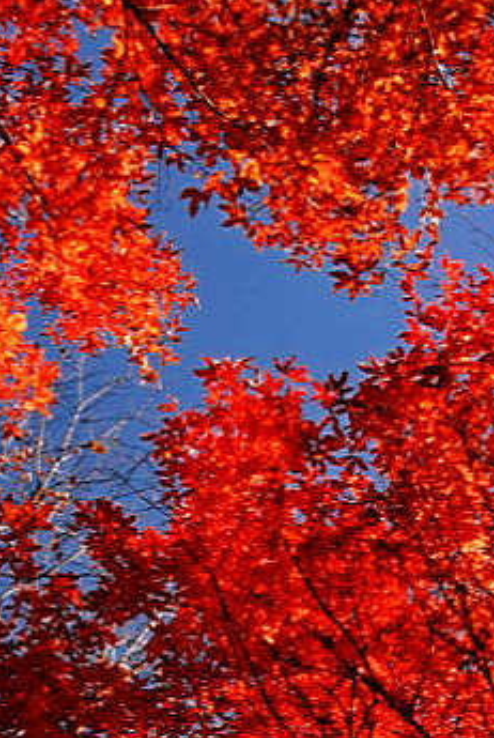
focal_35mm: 88
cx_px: 469
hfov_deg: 15.4
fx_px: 1806
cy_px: 950
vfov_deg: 21.0
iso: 400
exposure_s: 1/250
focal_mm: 19
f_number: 8
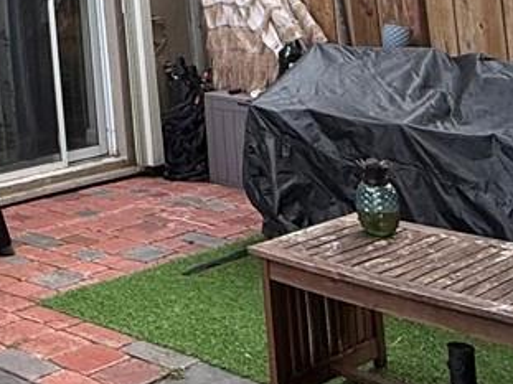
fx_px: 1067
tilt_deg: +7.8
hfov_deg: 23.0
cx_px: -211
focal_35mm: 72
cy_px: -171
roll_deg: +2.8
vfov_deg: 18.4
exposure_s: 1/99
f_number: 2.2
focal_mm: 2.22
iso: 50
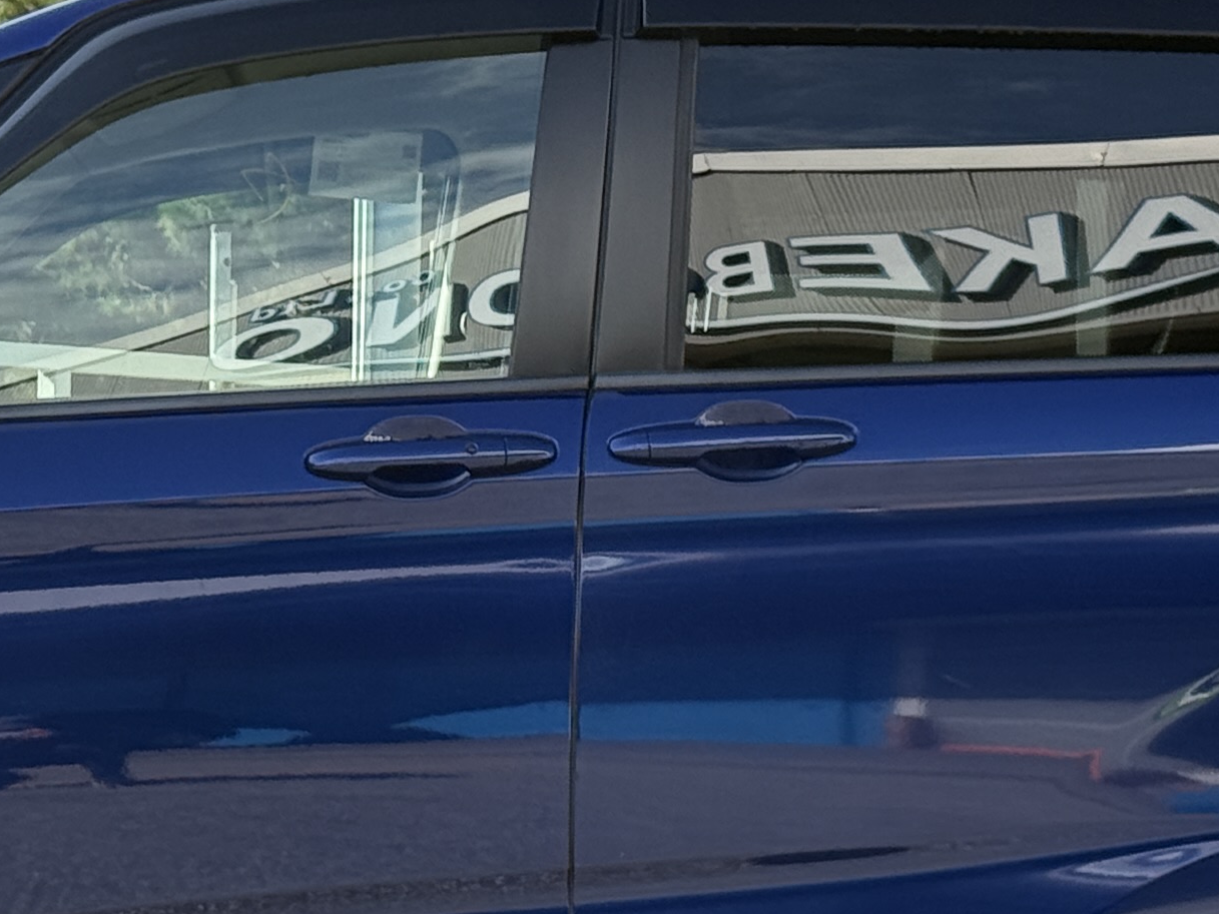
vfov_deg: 9.3
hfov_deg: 12.4
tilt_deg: +1.8
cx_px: 392
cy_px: 492
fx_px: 5600
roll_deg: -1.0
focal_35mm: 159
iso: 64
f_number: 1.78
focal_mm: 6.76
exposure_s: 1/1330
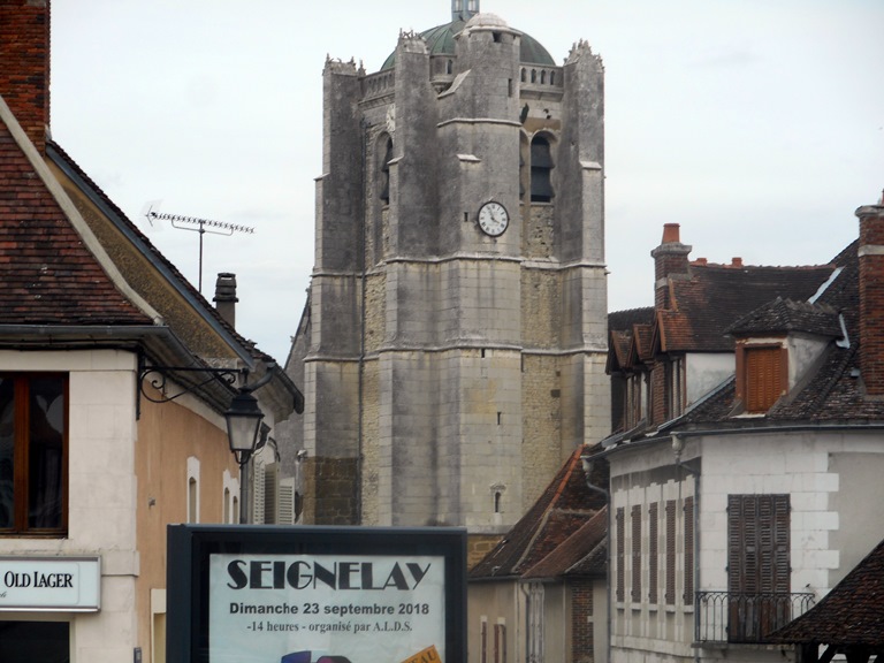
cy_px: 332
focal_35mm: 117
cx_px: 442
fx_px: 2988
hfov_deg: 16.8
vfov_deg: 12.7
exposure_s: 1/160
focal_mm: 20.9
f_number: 5.9
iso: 80
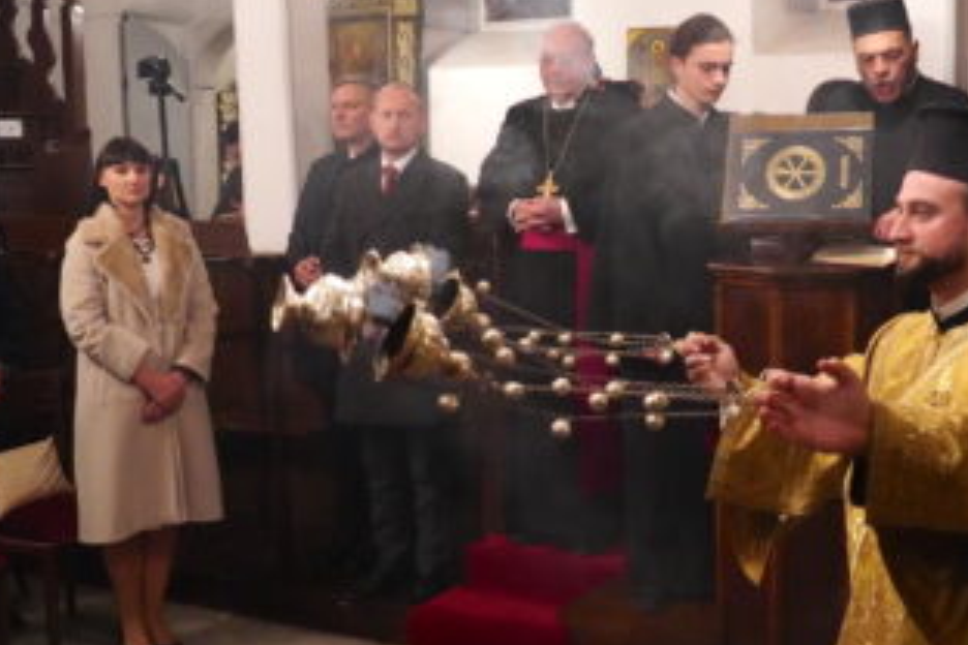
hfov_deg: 39.8
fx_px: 1317
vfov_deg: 27.5
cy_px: 276
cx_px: 658
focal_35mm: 49
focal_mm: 34
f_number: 8
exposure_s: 1/200
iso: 16000
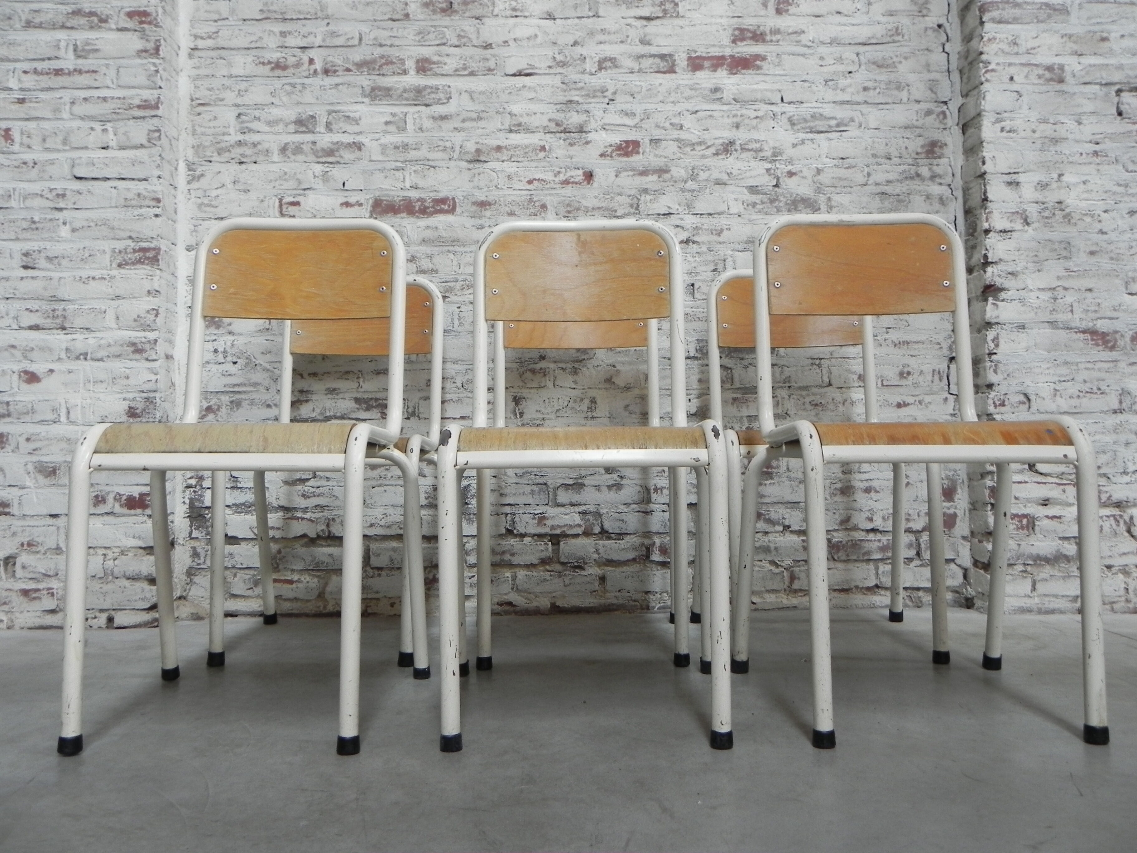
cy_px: 426
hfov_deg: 61.7
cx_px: 568
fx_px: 953
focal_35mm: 29
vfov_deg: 48.2
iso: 188
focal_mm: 5.2
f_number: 2.8
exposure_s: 1/30
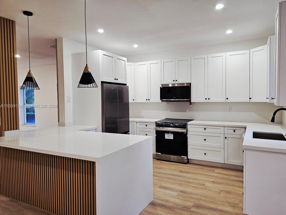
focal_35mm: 24
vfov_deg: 56.8
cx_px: 149
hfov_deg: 71.6
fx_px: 198
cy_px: 106
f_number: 1.7
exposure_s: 1/120
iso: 200
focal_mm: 6.3
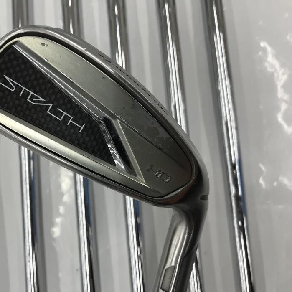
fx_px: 324
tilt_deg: -81.5
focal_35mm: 34
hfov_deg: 47.6
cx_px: 96
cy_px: 146
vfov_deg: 48.5
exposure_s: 1/120
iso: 40
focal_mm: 3.99
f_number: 1.8
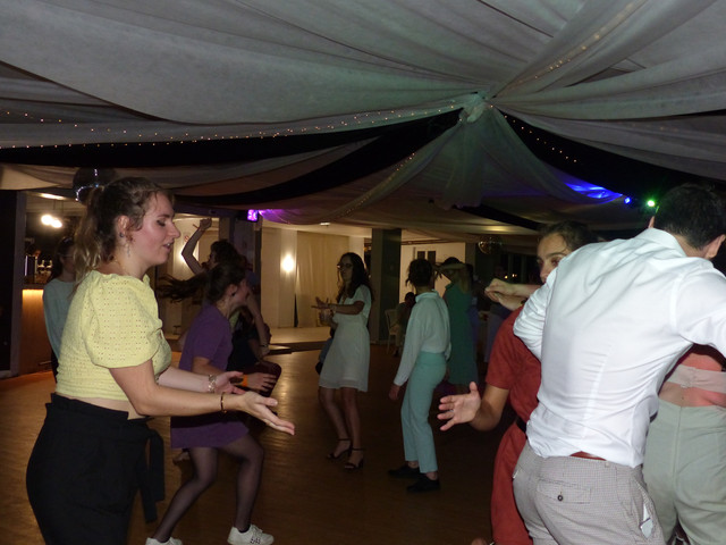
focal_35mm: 36
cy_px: 272
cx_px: 363
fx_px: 755
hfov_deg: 51.4
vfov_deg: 39.7
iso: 400
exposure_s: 1/80
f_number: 2.8
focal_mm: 6.4
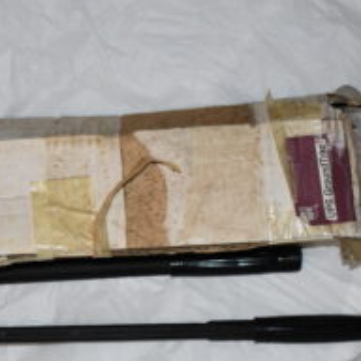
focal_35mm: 114
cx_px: 51
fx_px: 1345
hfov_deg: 15.1
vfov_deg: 15.2
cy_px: 268
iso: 1600
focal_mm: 40
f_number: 5
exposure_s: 1/100
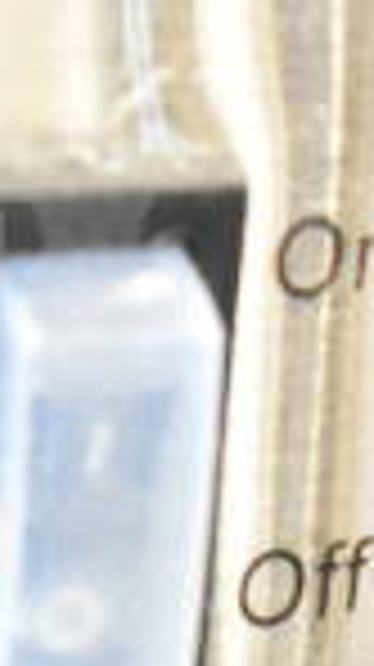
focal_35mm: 259
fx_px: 4577
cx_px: -252
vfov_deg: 8.3
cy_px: 551
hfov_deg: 4.6
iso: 5000
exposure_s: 1/60
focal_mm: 40
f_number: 4.8
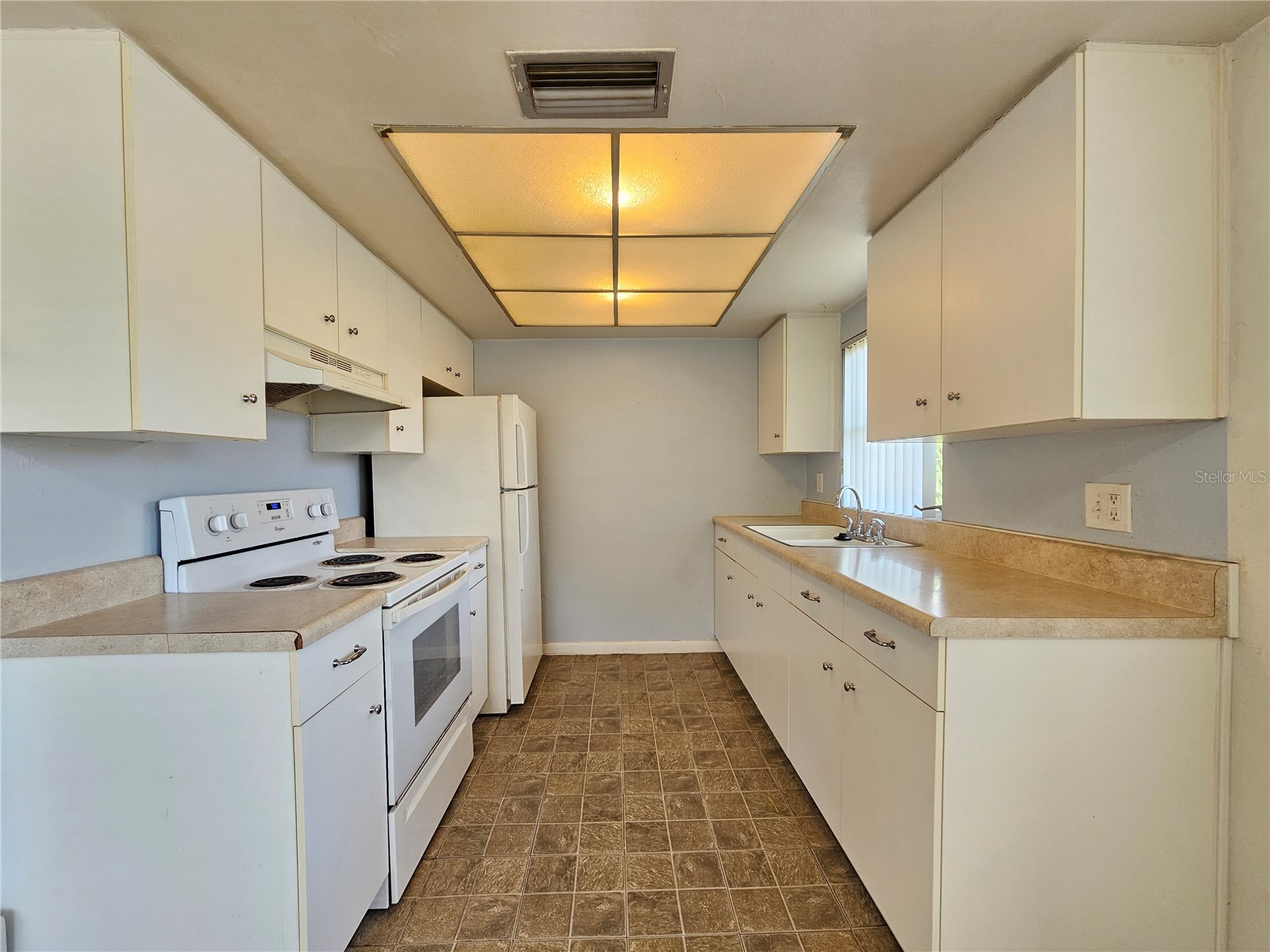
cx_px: 635
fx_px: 477
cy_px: 476
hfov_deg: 106.2
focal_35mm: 13
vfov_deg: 89.9
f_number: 2.2
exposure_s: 1/60
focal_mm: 2.2
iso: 100
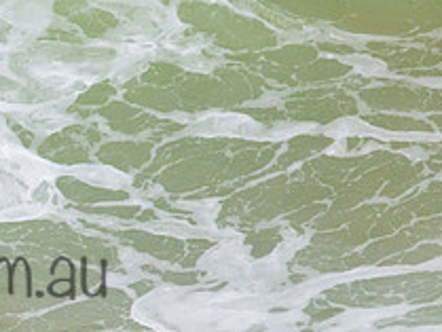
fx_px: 27251
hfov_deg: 0.9
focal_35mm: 2133
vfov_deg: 0.7
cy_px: 248
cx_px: -116
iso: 1800
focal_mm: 800
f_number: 11
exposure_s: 1/2000
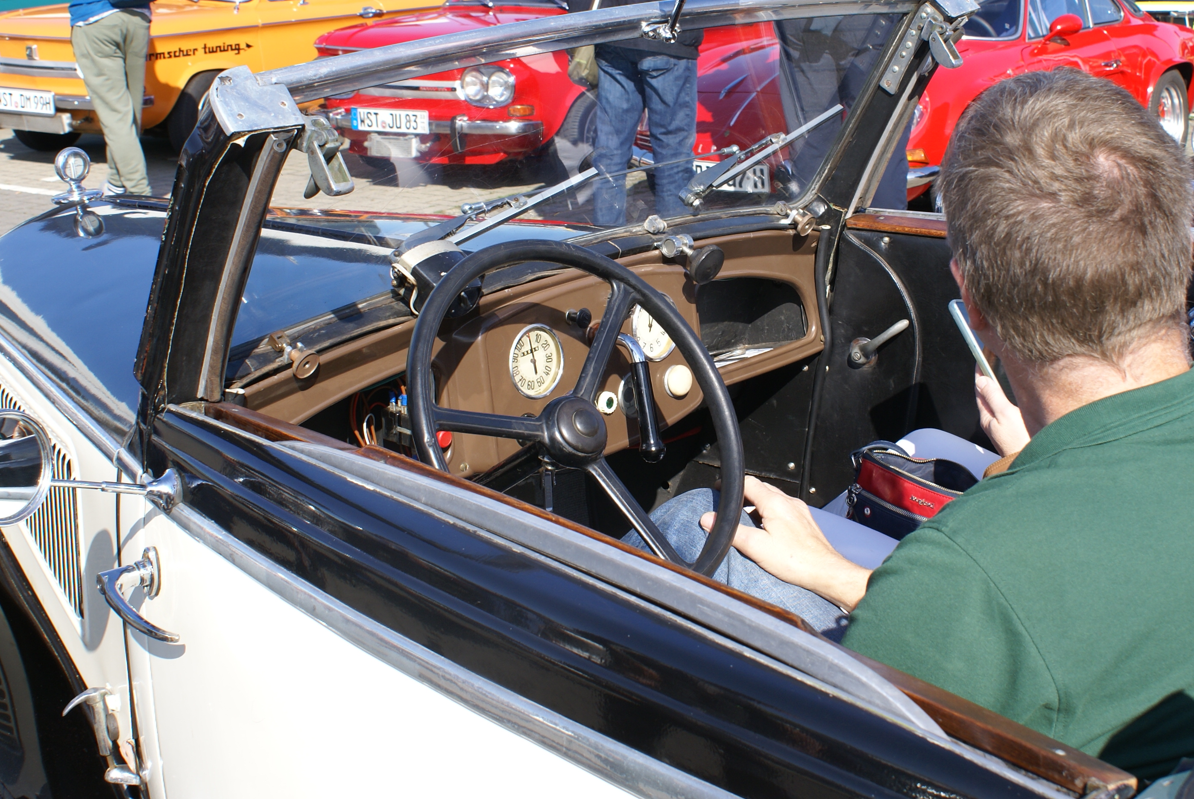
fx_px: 1793
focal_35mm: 54
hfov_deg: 36.7
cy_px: 328
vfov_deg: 25.1
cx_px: 699
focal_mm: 26
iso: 100
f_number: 8
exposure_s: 1/125
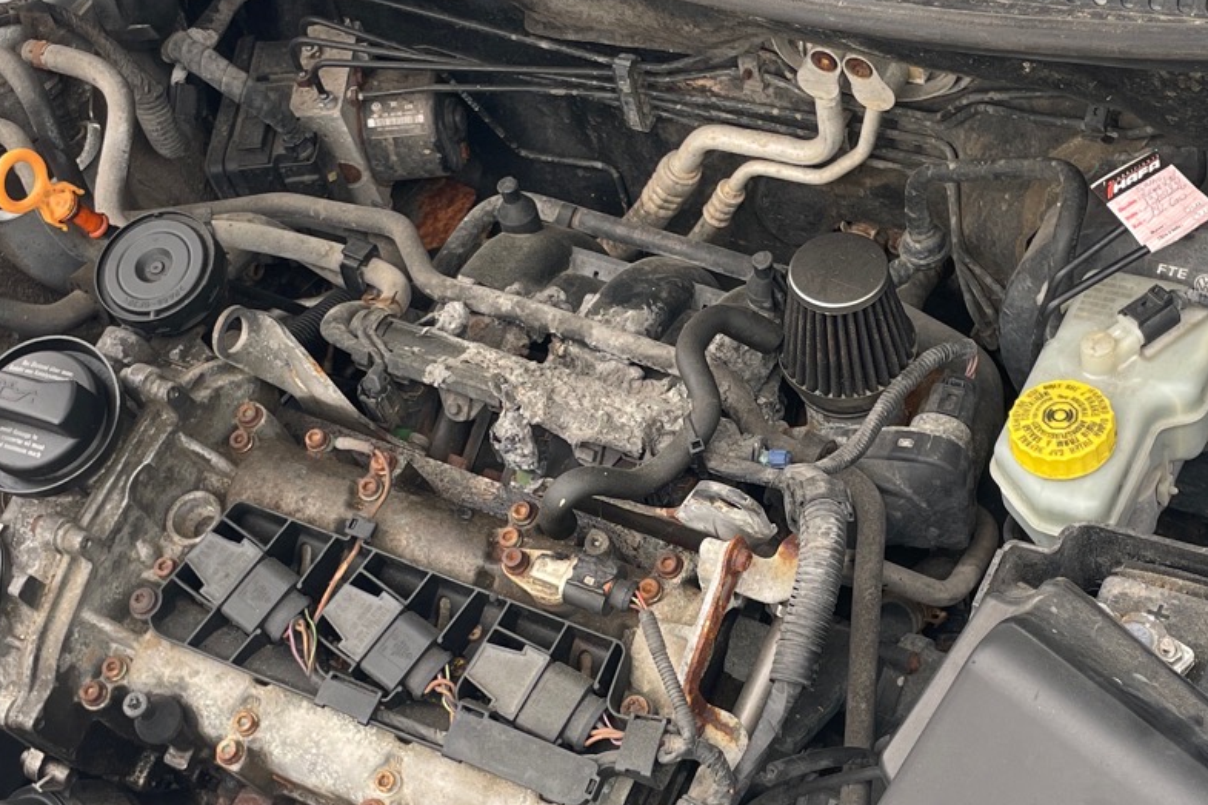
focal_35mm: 62
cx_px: 677
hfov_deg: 32.4
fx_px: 2080
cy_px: 489
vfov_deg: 21.9
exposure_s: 1/121
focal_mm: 4.2
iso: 32
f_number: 1.6
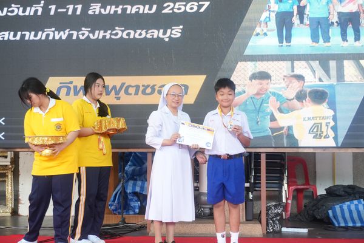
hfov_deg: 35.9
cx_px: 182
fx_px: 561
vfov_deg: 24.4
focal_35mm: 56
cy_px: 122
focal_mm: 37
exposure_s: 1/100
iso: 1600
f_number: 5.6
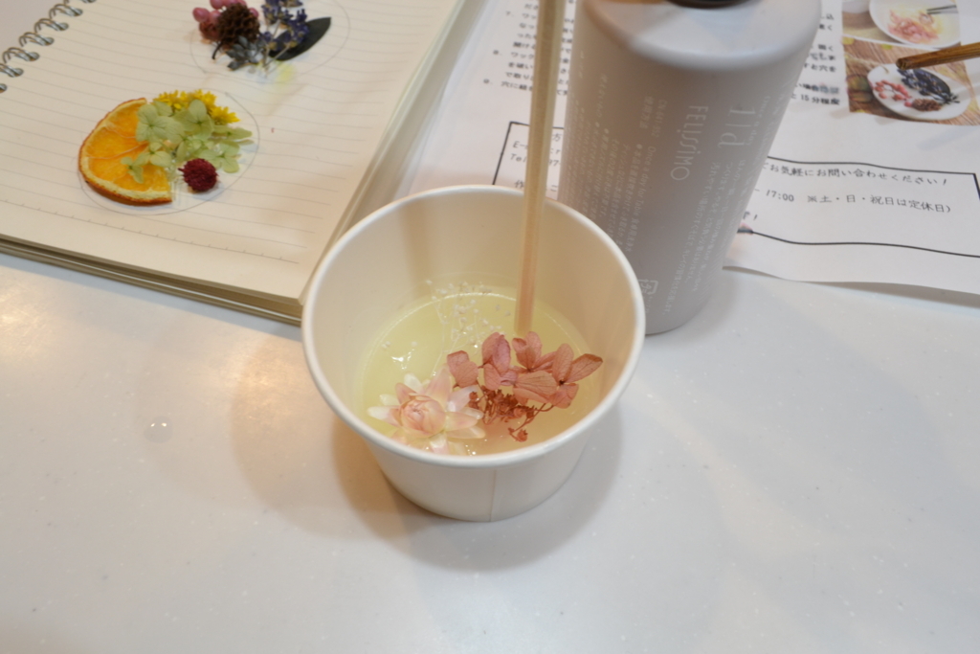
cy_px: 327
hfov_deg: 67.4
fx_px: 735
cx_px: 490
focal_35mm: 27
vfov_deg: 47.9
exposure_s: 1/10
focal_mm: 18
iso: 400
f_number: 8
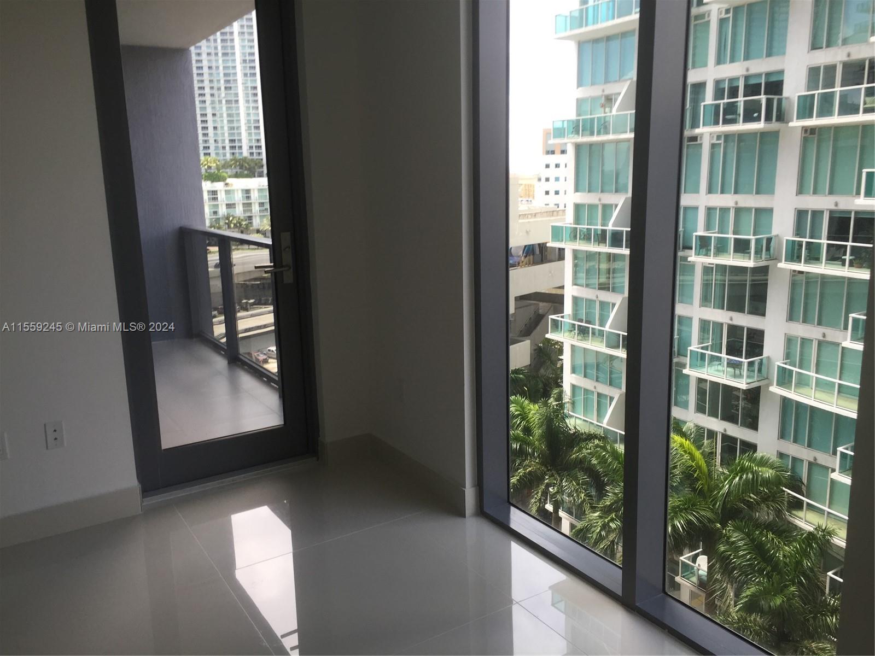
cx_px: 438
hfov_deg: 61.7
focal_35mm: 29
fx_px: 733
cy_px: 328
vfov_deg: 48.2
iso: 32
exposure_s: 1/120
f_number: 2.2
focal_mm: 4.15
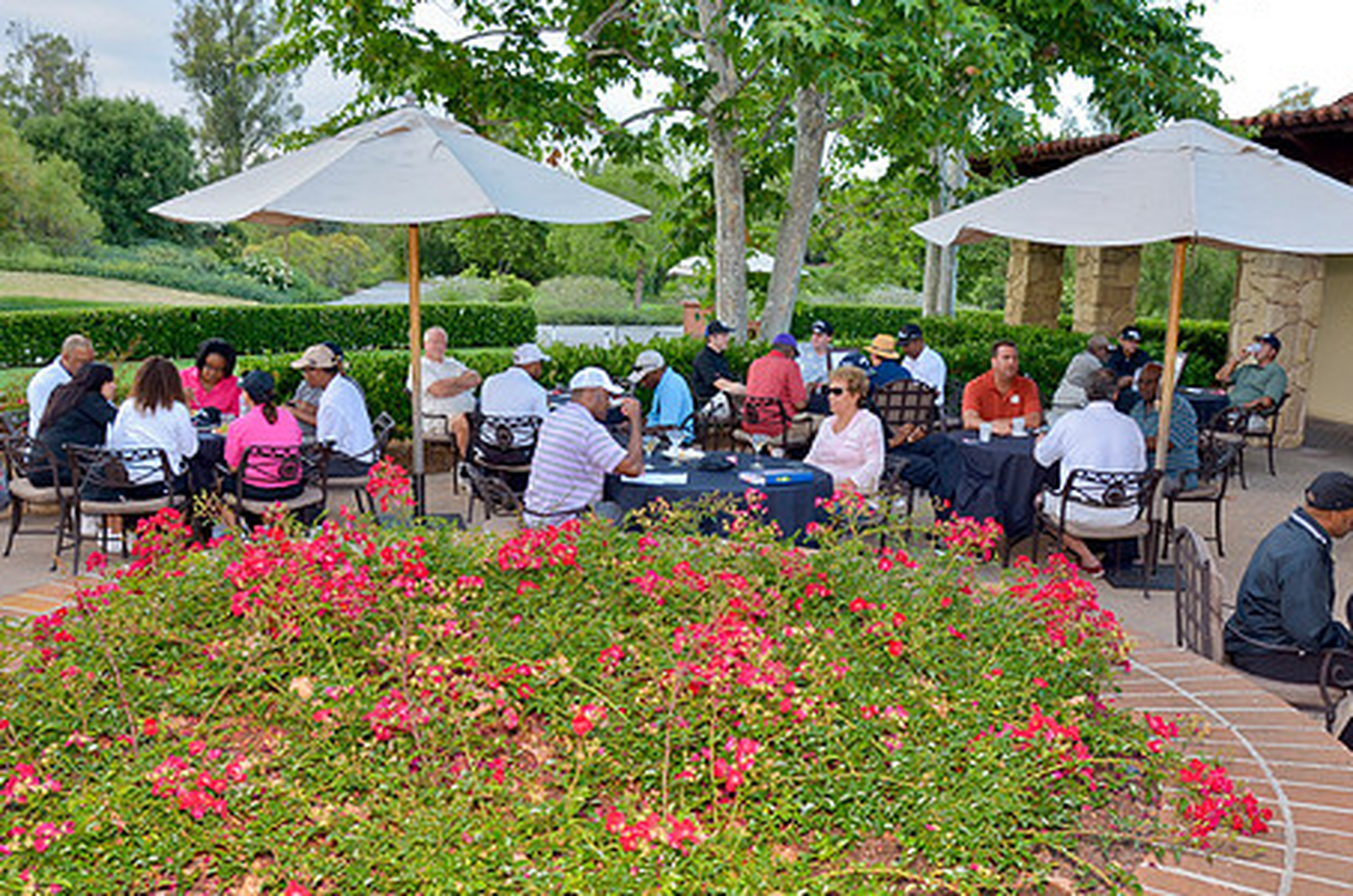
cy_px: 496
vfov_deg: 40.2
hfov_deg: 57.9
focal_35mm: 33
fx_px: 1224
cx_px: 678
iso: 140
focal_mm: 17
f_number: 4
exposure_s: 1/80
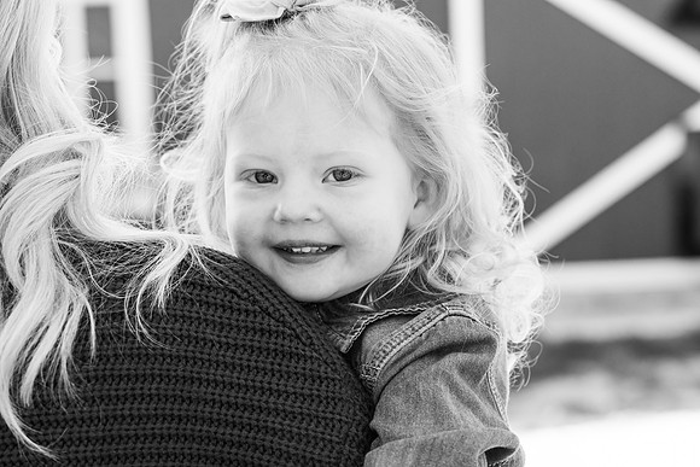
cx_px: 350
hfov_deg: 21.5
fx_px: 1848
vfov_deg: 14.4
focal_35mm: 95
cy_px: 234
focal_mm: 95
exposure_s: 1/320
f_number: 6.3
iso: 1600
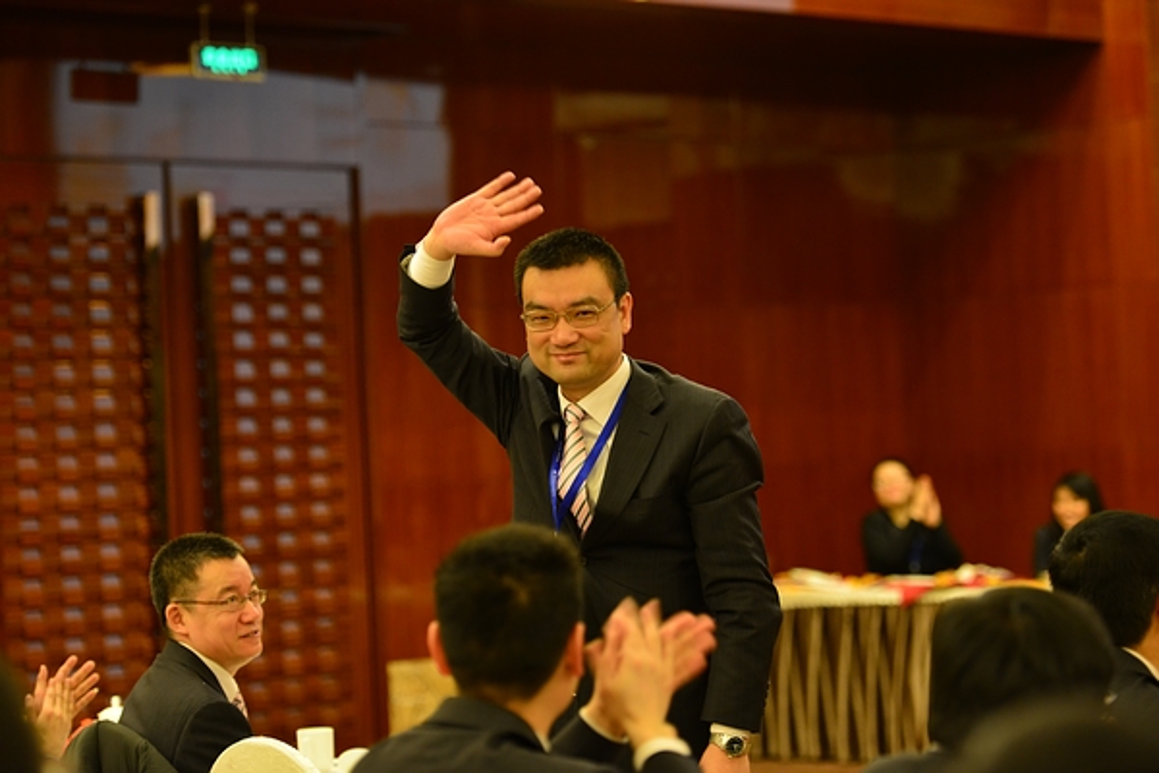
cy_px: 386
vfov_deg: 13.4
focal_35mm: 102
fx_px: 3284
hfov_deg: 20.0
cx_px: 580
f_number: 3.2
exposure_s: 1/80
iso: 1600
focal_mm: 102
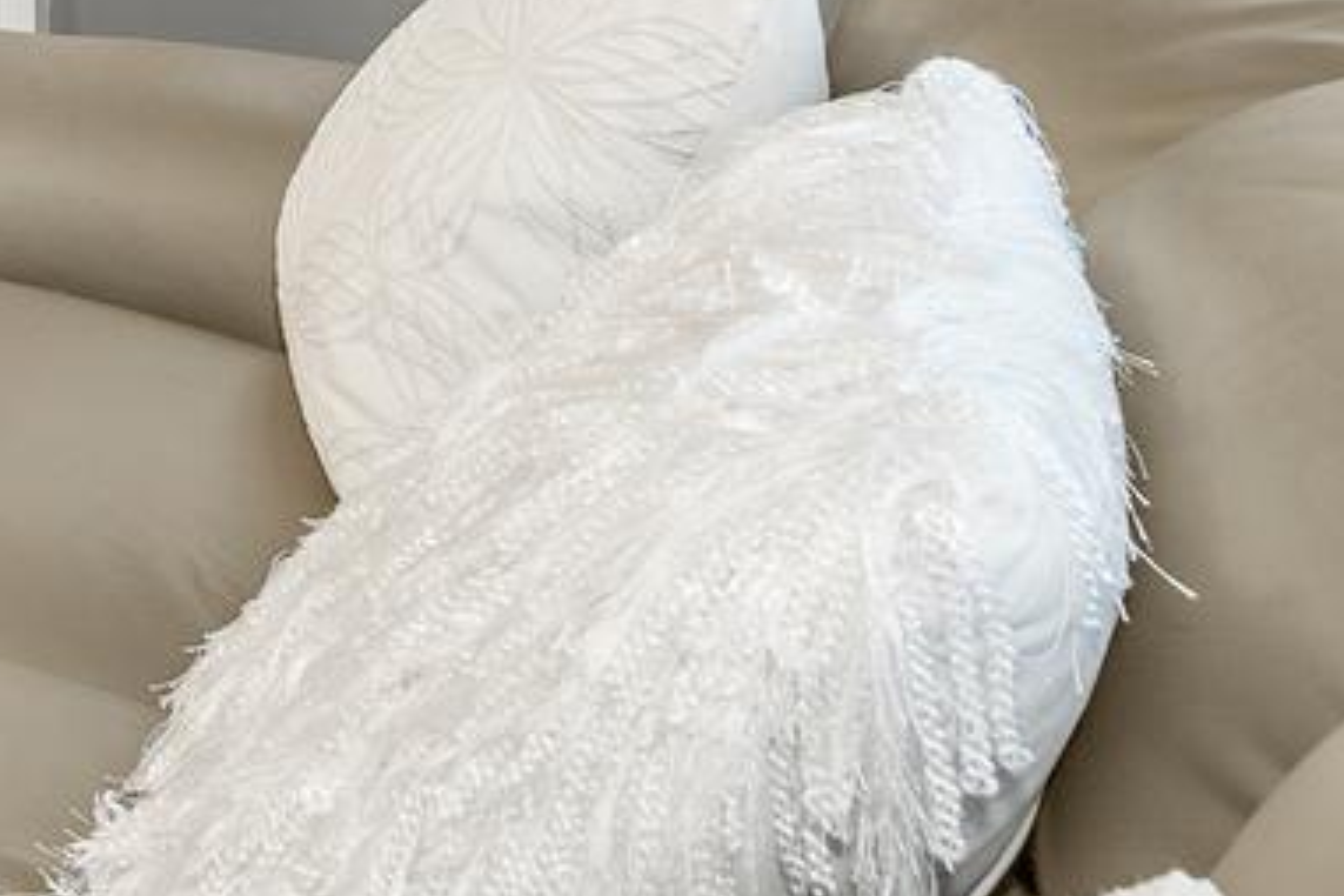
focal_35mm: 86
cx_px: -1753
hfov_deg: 15.3
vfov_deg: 13.4
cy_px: -956
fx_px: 3210
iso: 100
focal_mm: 16
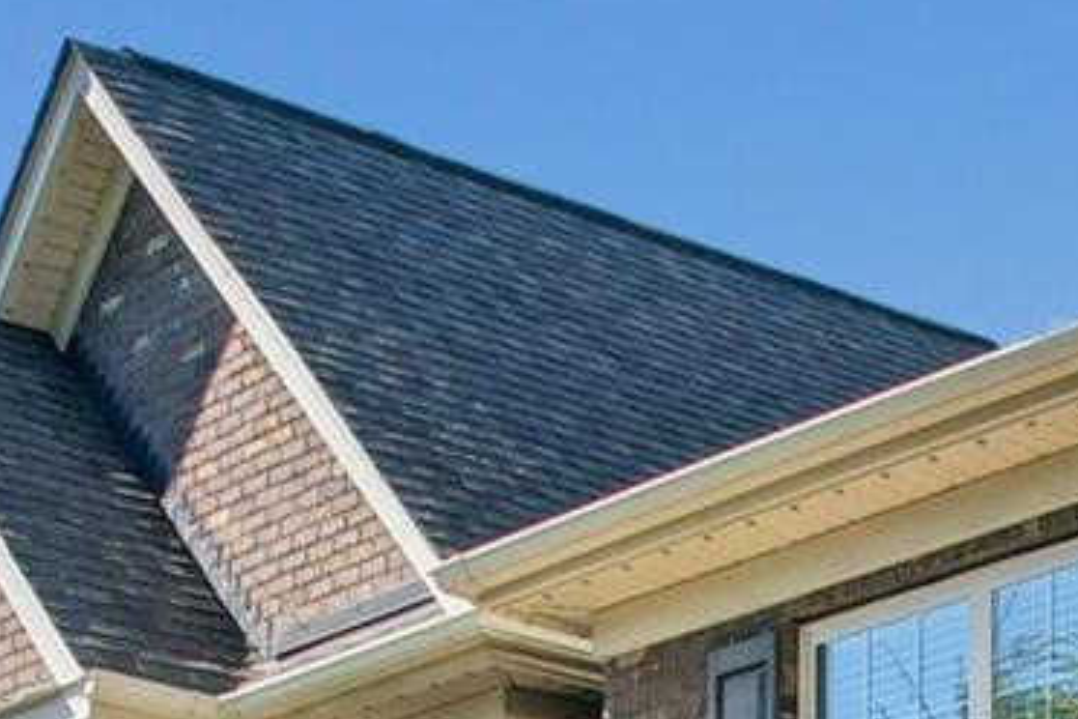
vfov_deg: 10.3
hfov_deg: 16.3
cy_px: 1495
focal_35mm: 121
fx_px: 3623
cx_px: 1237
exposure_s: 1/180
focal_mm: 8.4
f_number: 2.8
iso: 100
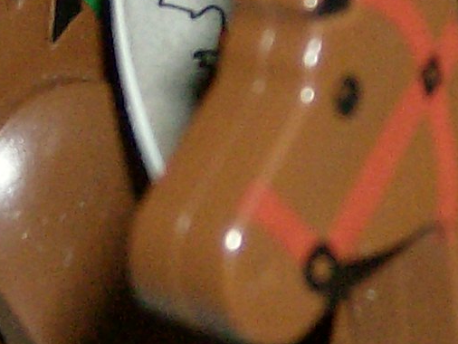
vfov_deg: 7.4
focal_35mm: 200
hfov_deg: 9.9
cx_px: 207
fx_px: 2647
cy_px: 225
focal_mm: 6
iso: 200
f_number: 2.8
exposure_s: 1/60
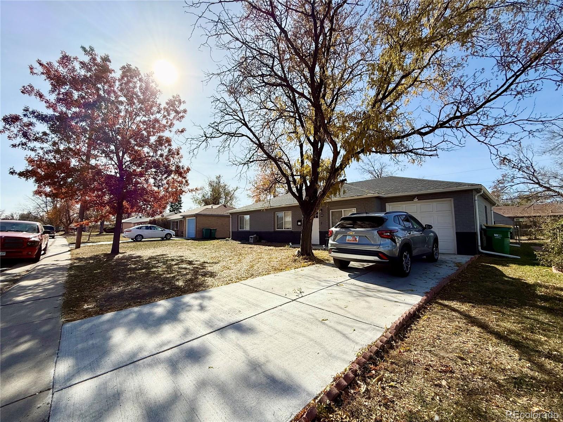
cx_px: 282
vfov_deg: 85.7
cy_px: 211
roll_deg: +0.0
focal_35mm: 14
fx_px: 228
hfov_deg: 102.1
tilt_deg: +4.4
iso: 50
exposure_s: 1/2320
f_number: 2.2
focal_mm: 2.22
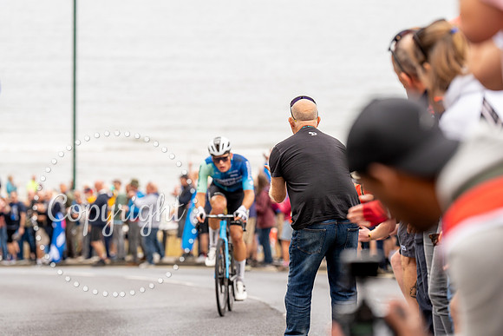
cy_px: 168
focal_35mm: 146
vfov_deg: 9.4
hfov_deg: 14.1
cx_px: 252
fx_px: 2038
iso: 320
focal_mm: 138
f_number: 3.5
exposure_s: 1/1000
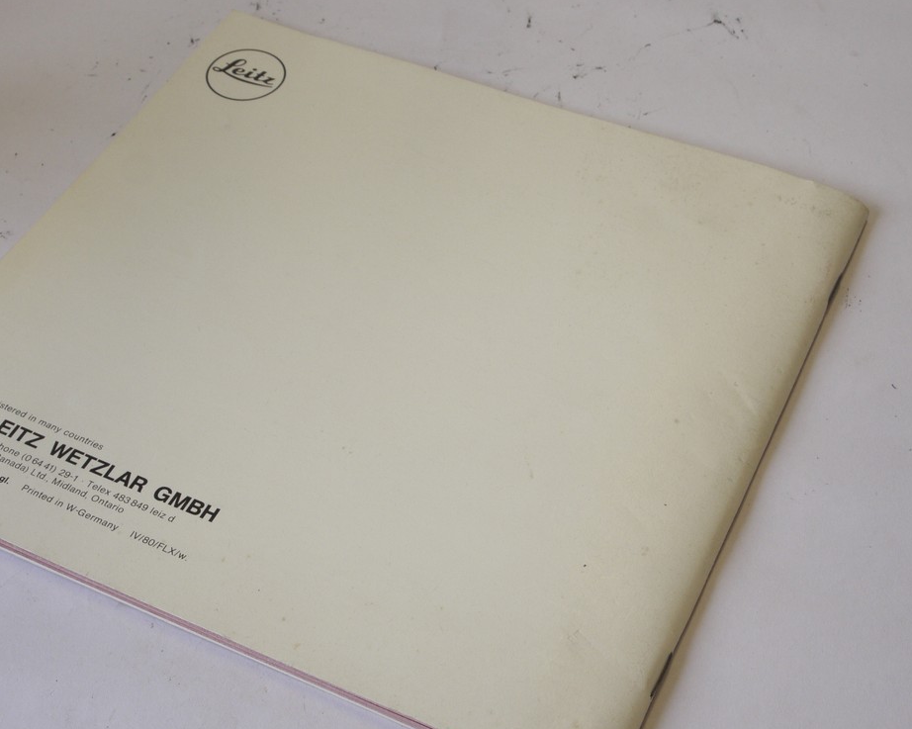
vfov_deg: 25.0
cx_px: 418
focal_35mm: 61
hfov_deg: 31.0
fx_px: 1646
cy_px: 392
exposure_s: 1/30
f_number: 11
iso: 400
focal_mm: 24
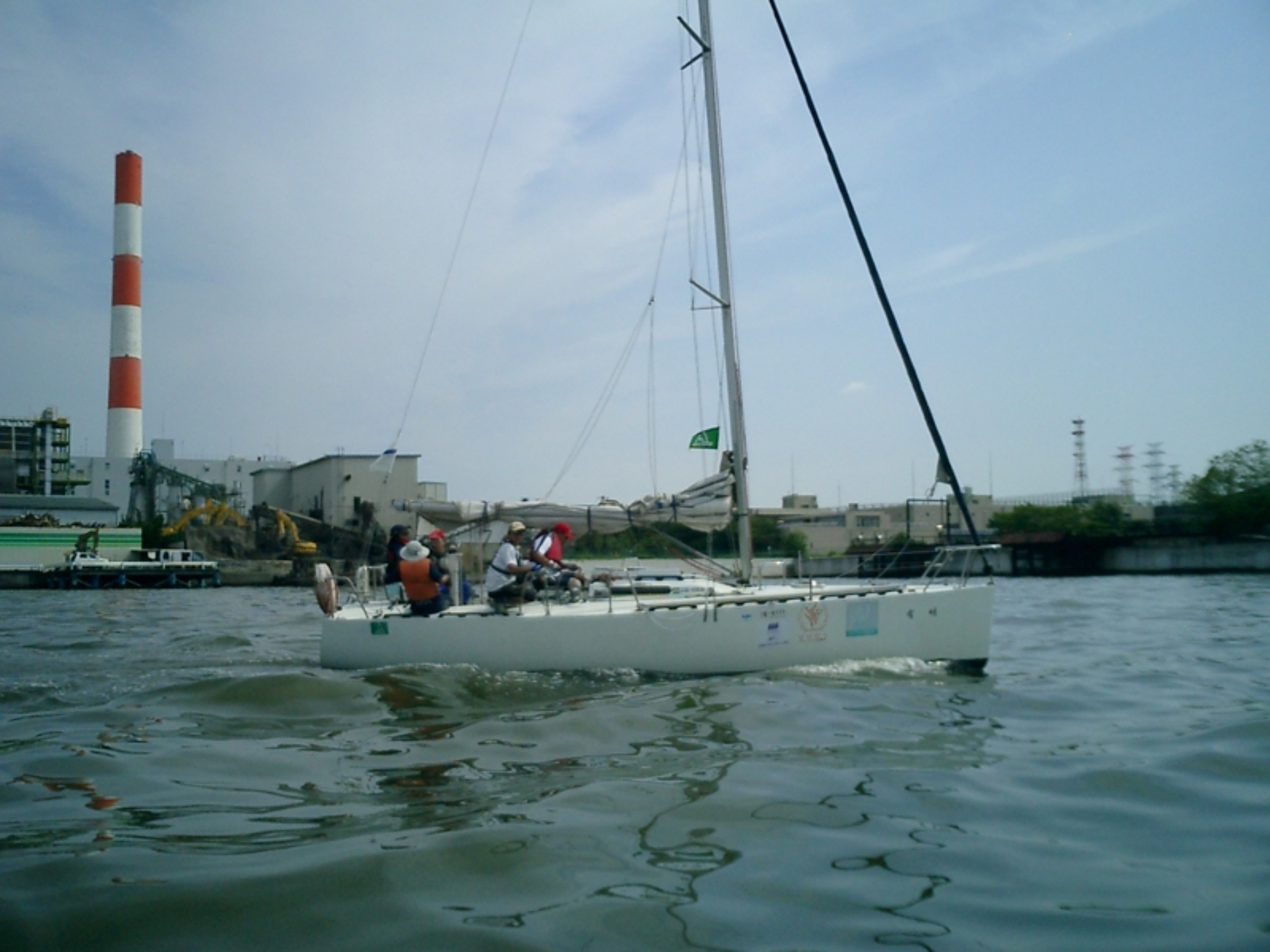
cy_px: 476
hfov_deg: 51.4
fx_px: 1321
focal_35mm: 36
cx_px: 635
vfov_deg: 39.7
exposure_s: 1/4000
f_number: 3.2
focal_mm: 7.5
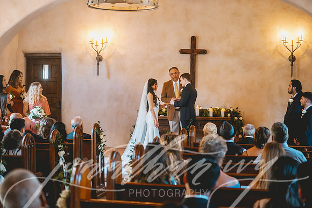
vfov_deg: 19.4
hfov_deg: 28.9
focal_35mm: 70
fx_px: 606
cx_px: 156
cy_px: 104
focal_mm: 70
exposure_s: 1/160
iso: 1250
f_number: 2.8
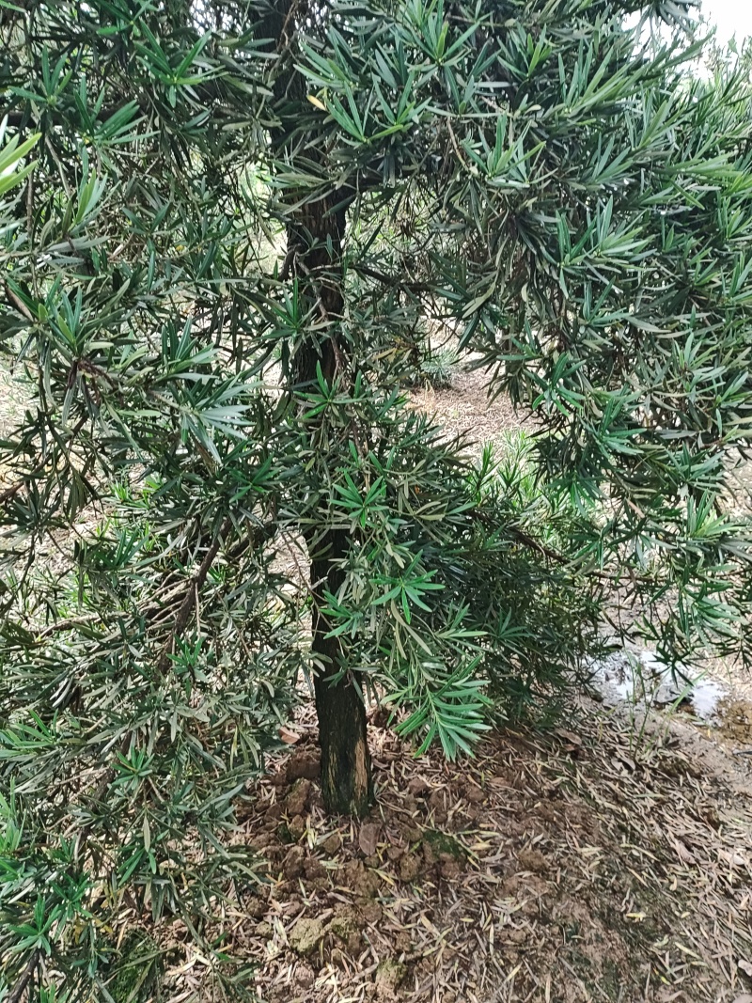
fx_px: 753
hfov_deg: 53.1
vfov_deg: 67.3
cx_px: 376
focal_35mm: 26
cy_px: 502
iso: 140
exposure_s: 1/50
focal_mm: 4.26
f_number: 1.8
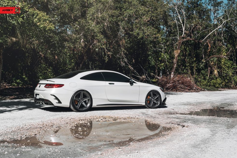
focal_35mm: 43
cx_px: 123
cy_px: 79
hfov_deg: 45.4
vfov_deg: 31.2
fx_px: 283
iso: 160
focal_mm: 41
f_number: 7.1
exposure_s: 1/320
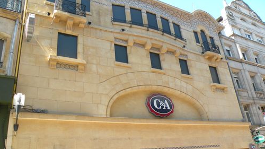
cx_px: 132
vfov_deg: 38.7
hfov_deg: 64.3
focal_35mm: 30
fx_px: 211
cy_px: 91
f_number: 4
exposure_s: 1/95.4
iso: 64
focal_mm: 4.7
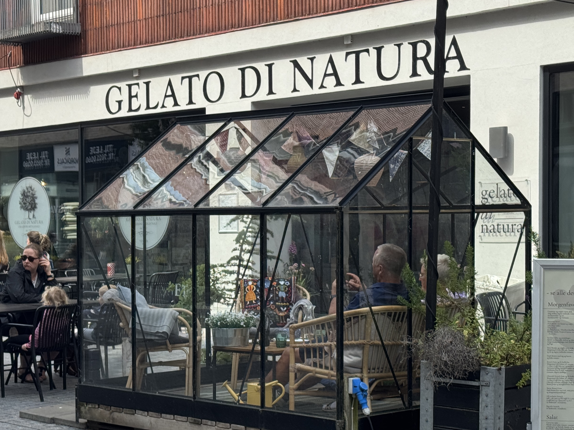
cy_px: 284
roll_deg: +1.1
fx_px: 1326
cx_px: 219
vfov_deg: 18.4
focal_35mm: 80
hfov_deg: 24.4
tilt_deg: -0.6
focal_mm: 6.76
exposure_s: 1/1193
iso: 64
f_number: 1.78
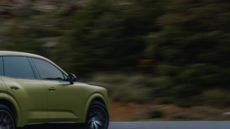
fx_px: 458
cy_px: 99
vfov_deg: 16.0
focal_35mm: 75
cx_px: 34
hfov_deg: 27.4
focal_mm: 36
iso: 200
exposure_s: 1/25
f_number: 10
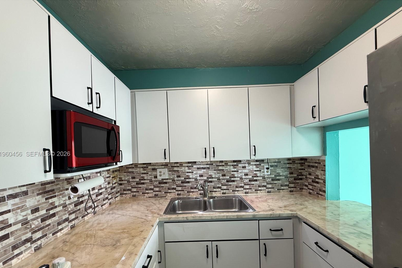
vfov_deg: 76.8
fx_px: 167
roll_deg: +2.1
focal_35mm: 15
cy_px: 154
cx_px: 197
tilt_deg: -0.3
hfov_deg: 100.4
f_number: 2.2
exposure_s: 1/120
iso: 160
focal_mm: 2.22
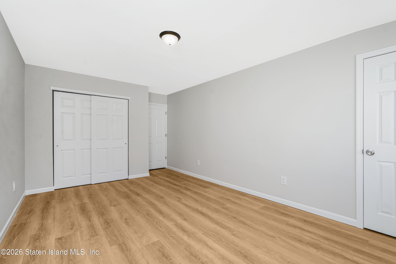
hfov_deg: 96.7
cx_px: 198
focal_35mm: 16
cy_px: 132
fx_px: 176
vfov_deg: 73.7
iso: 50
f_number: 6.3
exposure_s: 1/80
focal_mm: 16
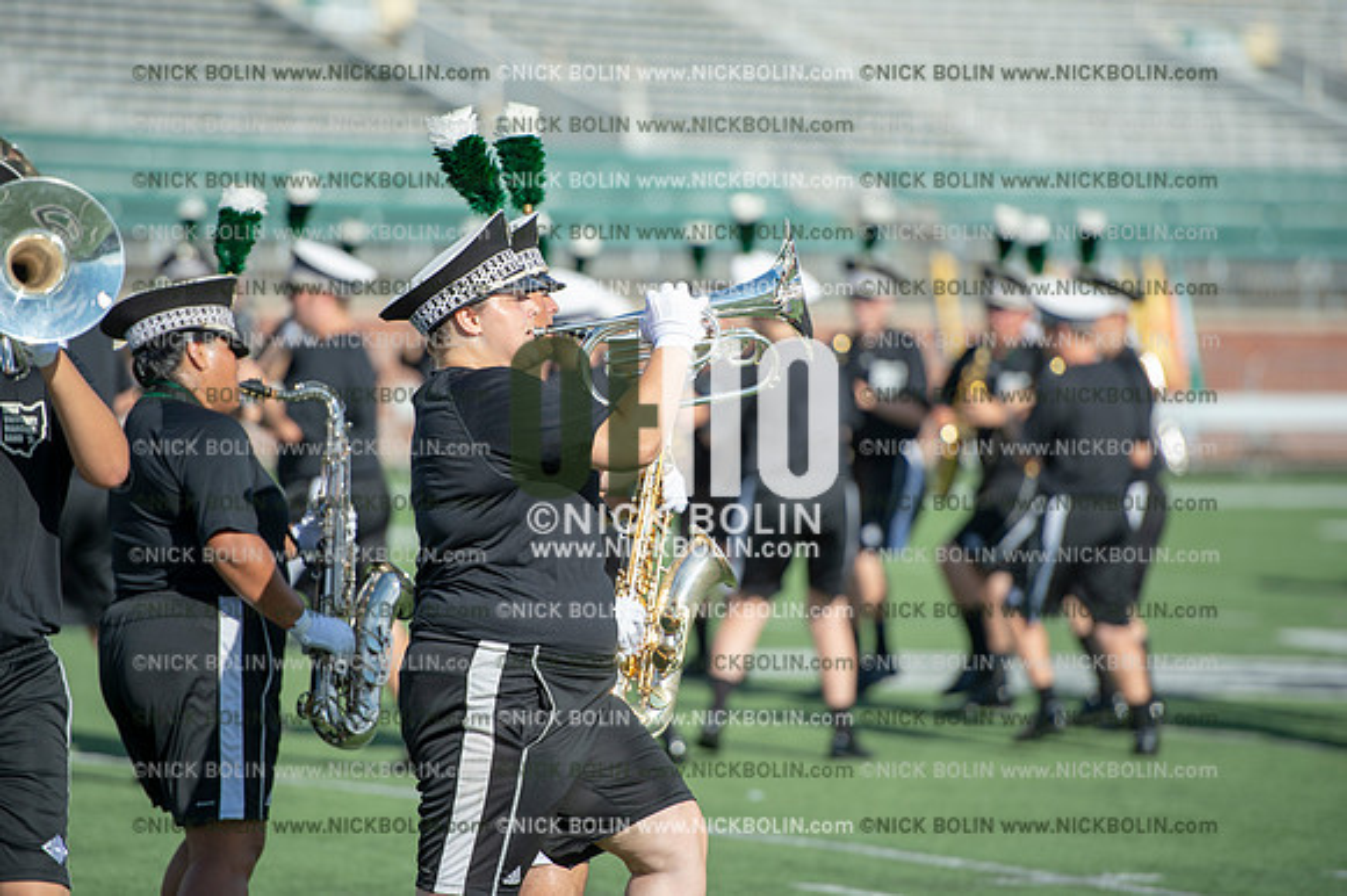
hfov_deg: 10.3
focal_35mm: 200
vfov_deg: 6.9
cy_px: 448
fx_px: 7479
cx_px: 674
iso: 160
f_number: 2.8
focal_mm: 200
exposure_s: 1/2000
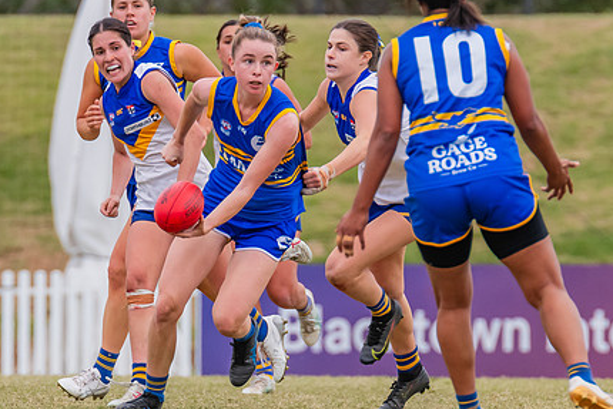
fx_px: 19502
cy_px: 179
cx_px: 112
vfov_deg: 1.2
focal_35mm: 1145
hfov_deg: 1.8
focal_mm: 420
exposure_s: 1/1250
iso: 800
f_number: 6.3
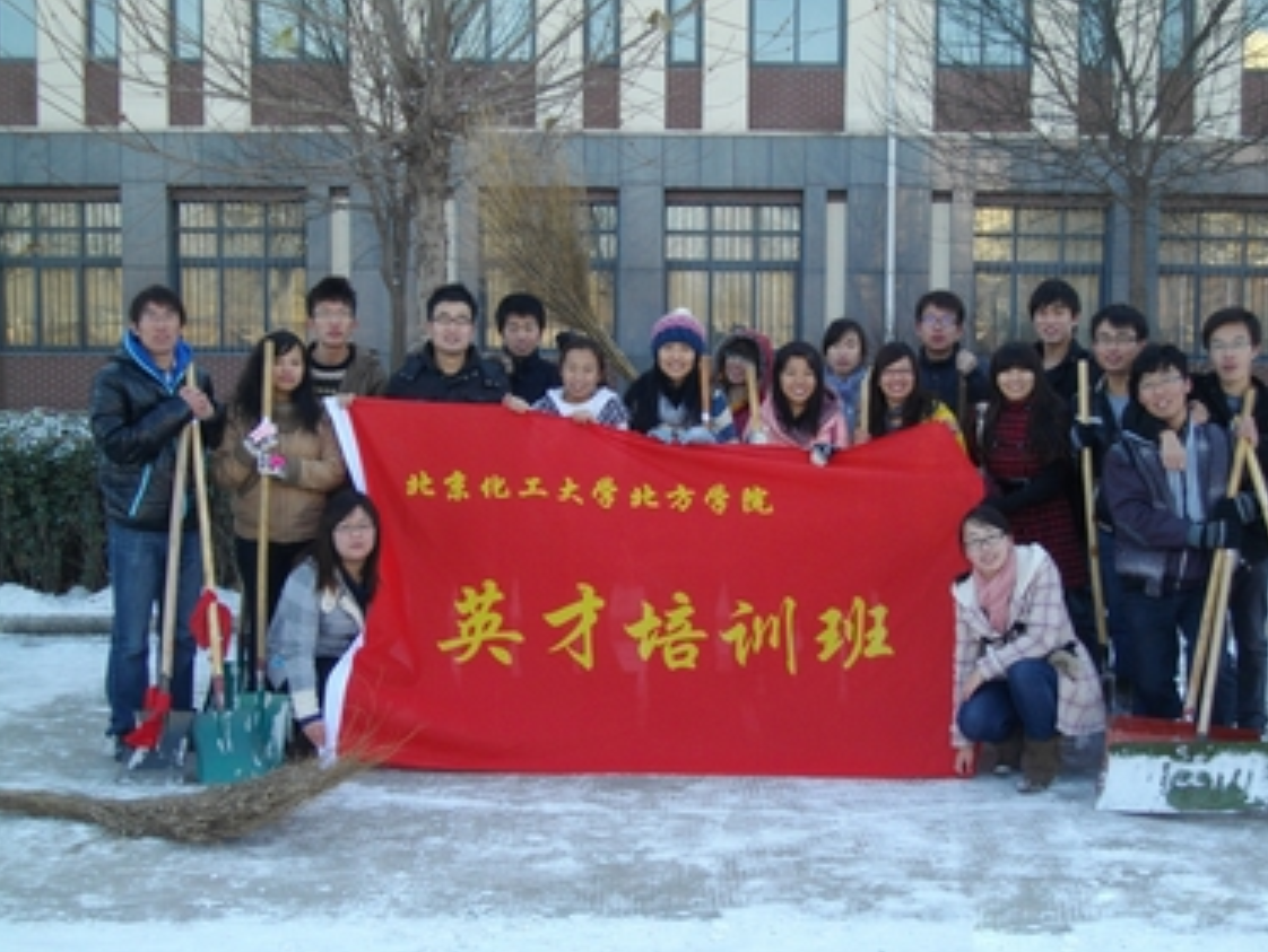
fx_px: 2016
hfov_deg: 34.9
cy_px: 523
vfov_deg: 26.6
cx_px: 705
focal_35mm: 55
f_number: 3.6
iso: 100
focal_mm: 8.8
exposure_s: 1/160
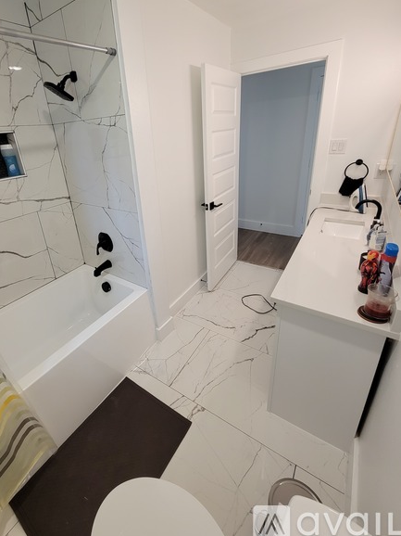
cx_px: 171
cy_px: 233
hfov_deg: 81.2
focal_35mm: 15
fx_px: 232
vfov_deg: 97.6
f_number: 2.2
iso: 200
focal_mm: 2.2
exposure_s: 1/60
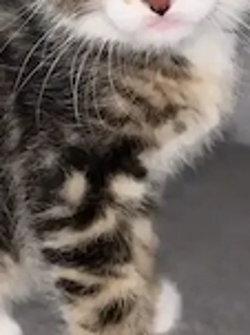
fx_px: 665
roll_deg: -3.4
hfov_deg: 21.1
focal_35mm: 69
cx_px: 66
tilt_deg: -12.7
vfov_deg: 28.0
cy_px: 118
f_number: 1.6
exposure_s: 1/236
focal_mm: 5.96
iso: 32
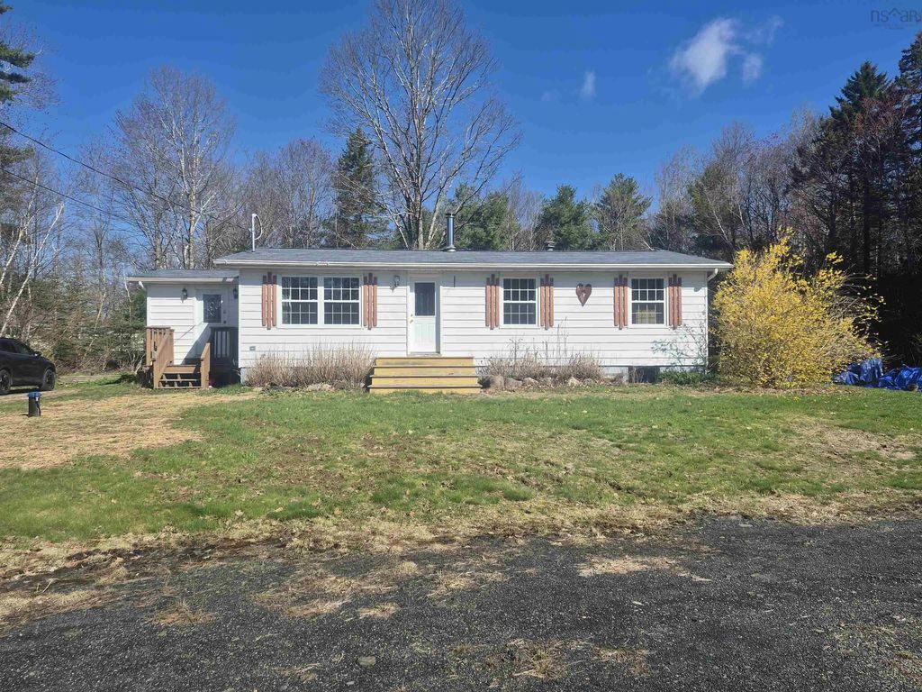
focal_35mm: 23
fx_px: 613
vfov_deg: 58.9
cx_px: 461
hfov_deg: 73.9
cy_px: 346
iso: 25
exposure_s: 1/1964
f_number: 1.8
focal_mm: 5.4
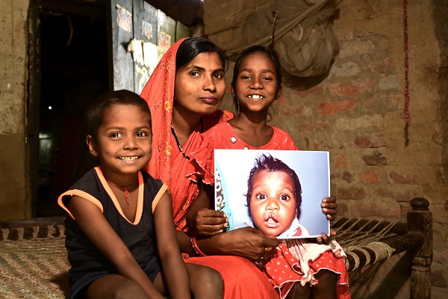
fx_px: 436
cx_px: 224
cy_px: 150
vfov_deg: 37.9
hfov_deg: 54.4
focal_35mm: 35
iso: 800
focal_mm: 35
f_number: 4
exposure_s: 1/250
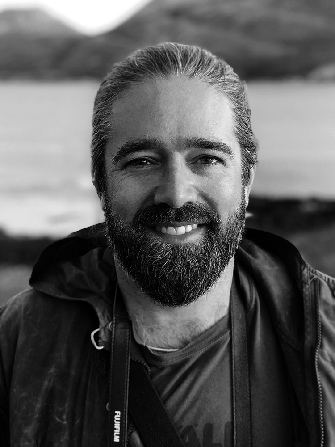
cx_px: 168
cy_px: 224
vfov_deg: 36.8
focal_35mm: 52
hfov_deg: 28.0
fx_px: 671
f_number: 2.4
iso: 40
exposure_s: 1/60
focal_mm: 6
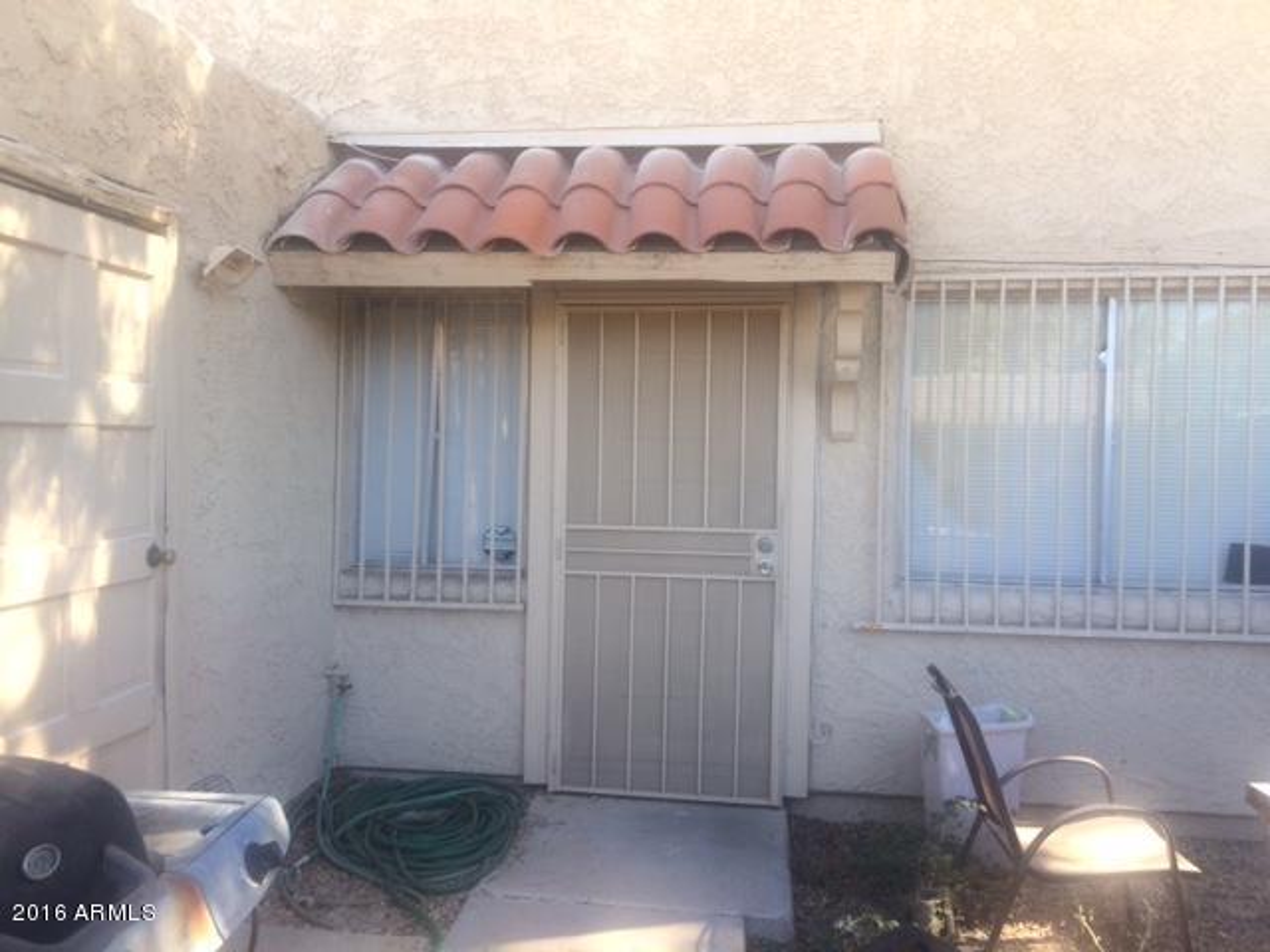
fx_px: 1064
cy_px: 476
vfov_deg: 48.2
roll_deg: -1.1
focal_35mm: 29
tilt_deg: -1.4
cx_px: 635
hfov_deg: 61.7
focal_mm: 4.15
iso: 32
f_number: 2.2
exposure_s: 1/210
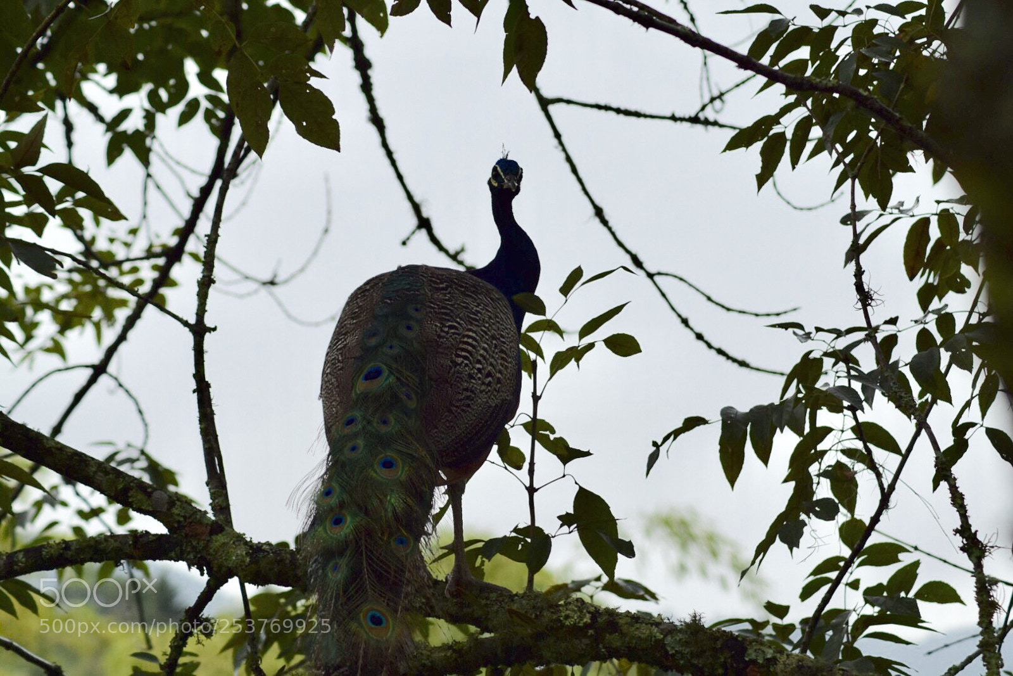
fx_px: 4221
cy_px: 338
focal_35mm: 150
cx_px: 506
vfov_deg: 9.2
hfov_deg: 13.7
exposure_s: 1/640
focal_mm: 100
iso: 200
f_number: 6.3
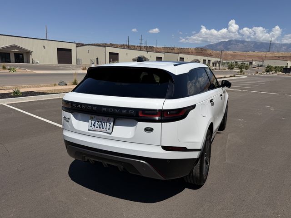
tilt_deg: -13.1
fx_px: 202
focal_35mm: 24
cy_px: 109
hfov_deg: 71.6
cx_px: 146
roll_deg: -2.0
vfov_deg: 56.8
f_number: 1.78
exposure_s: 1/9091
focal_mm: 6.76
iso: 80
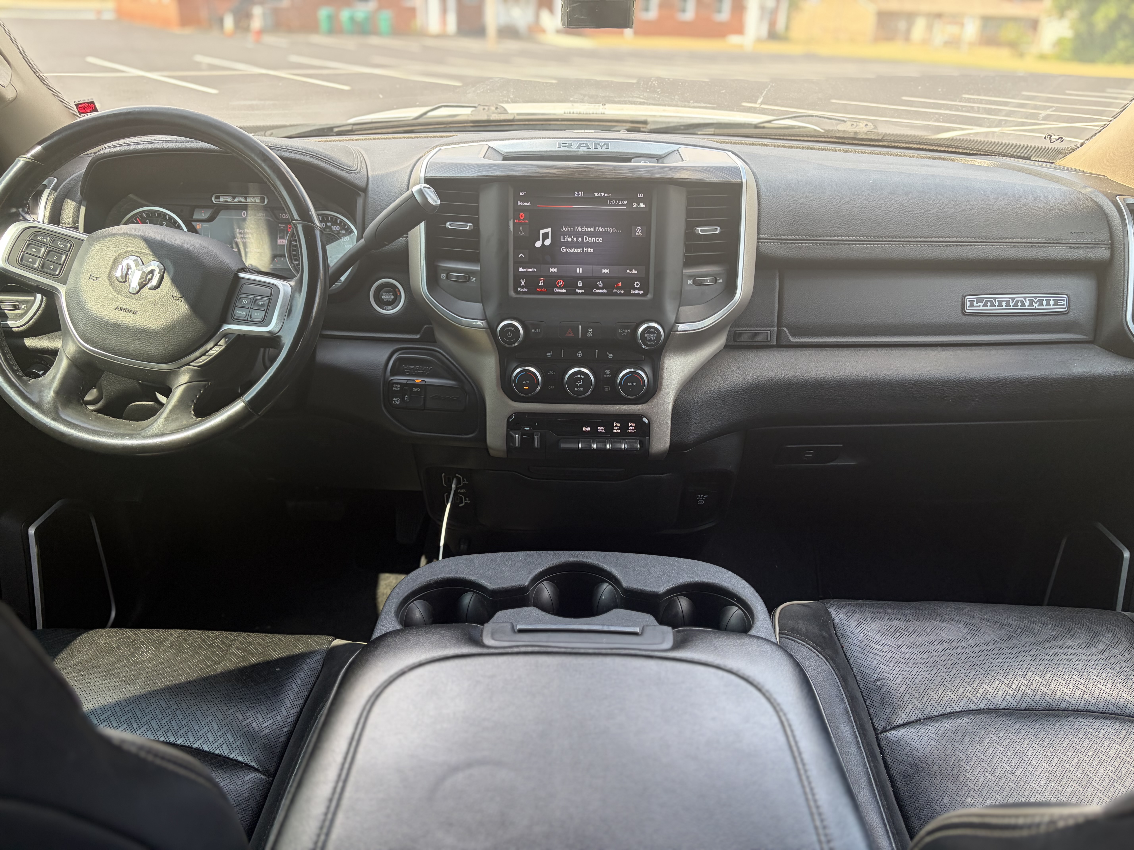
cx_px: 567
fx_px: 852
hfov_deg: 67.3
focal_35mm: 26
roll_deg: -1.2
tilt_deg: -26.2
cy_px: 425
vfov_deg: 53.1
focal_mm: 5.96
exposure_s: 1/206
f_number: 1.6
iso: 80
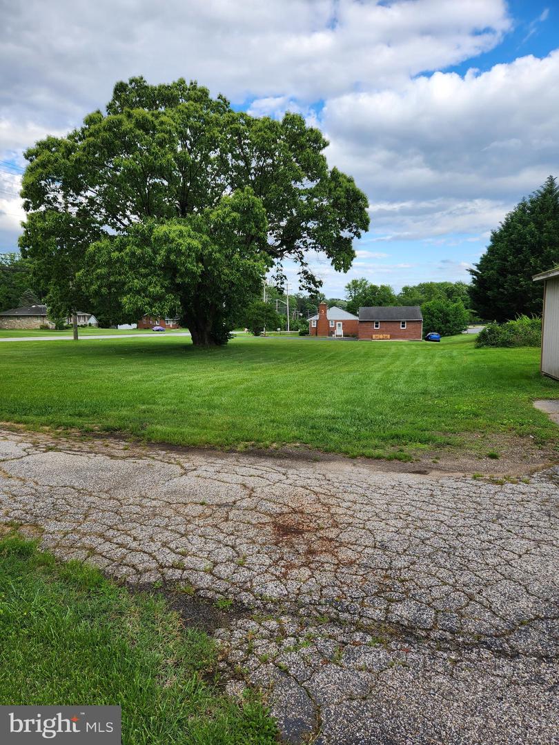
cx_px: 280
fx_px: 495
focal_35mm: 23
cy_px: 372
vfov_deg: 73.9
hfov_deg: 58.9
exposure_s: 1/742
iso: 20
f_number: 1.8
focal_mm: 5.4
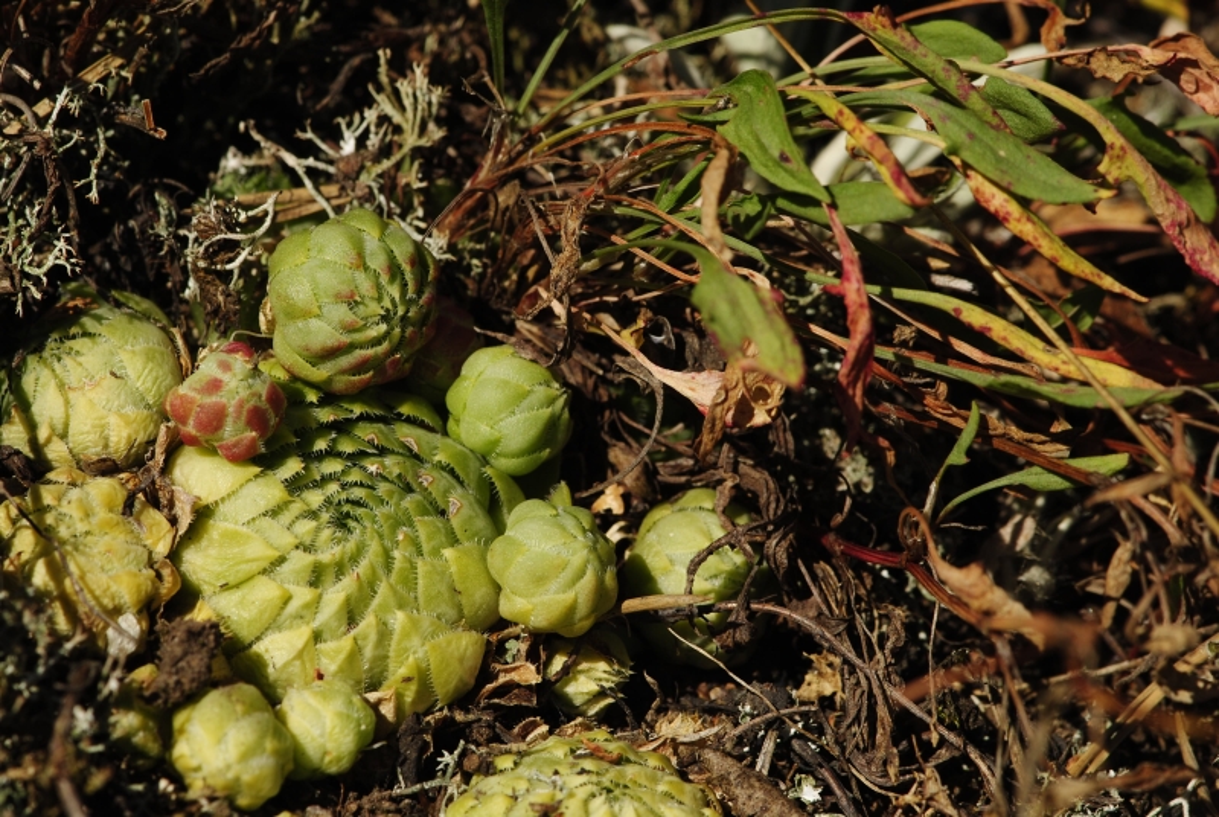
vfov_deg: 10.8
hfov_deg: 16.0
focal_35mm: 128
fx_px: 4324
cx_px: 610
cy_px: 408
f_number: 10
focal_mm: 85
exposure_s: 1/250
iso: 100
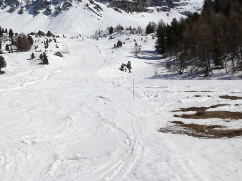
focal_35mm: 49
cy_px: 76
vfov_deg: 29.6
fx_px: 342
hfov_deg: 36.3
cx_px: 19
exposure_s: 1/2000
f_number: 4
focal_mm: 4.1
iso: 80
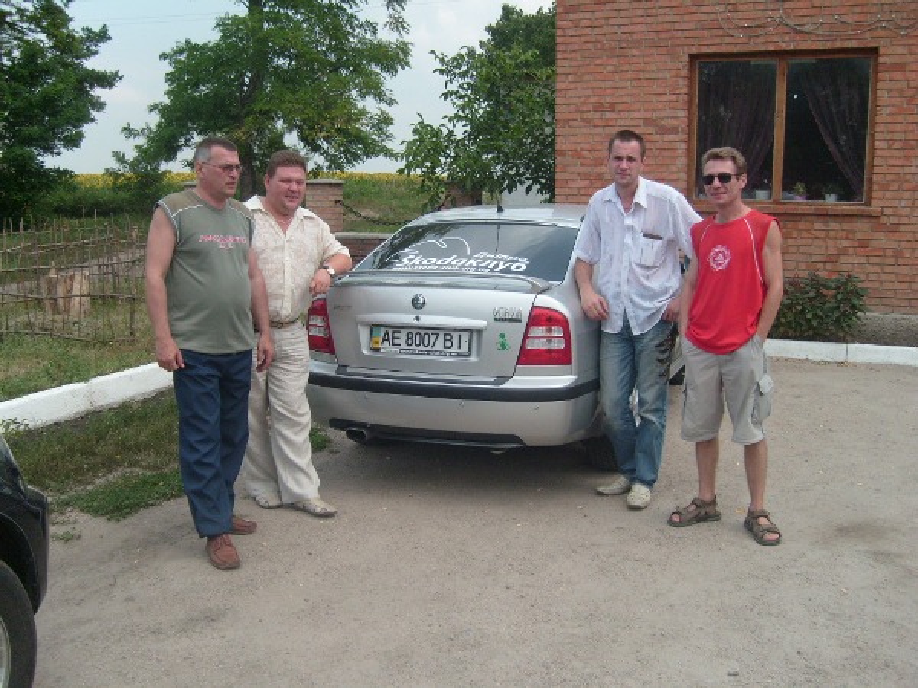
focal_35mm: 35
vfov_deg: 40.7
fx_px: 928
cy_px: 344
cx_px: 459
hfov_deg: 52.6
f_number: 7.1
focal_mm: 5.8
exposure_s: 1/250
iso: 80
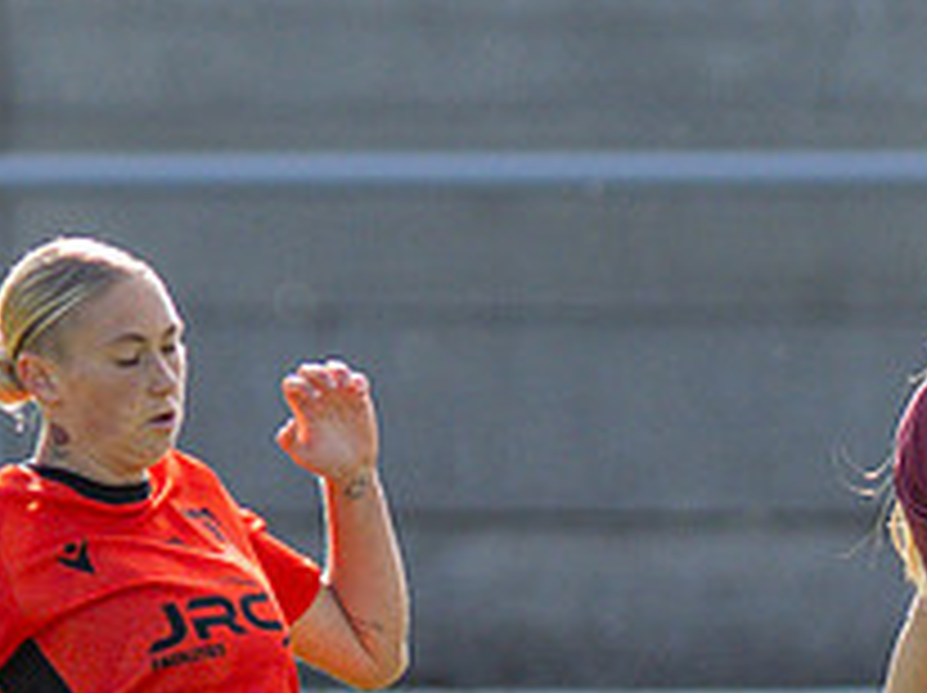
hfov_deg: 0.9
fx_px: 59649
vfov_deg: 0.7
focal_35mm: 2230
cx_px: -39
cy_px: 634
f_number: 2.8
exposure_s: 1/3200
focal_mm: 300
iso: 200
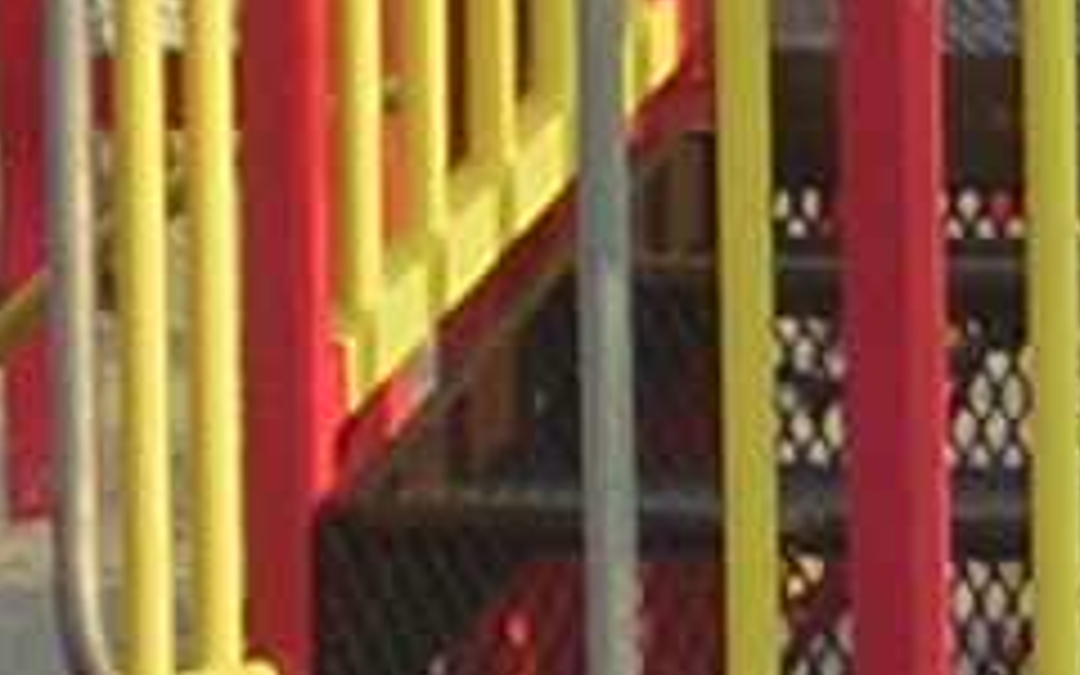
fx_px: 18484
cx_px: 1904
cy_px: 166
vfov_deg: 2.1
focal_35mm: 628
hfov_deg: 3.3
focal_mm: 11.6
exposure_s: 1/148
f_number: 4.2
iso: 50
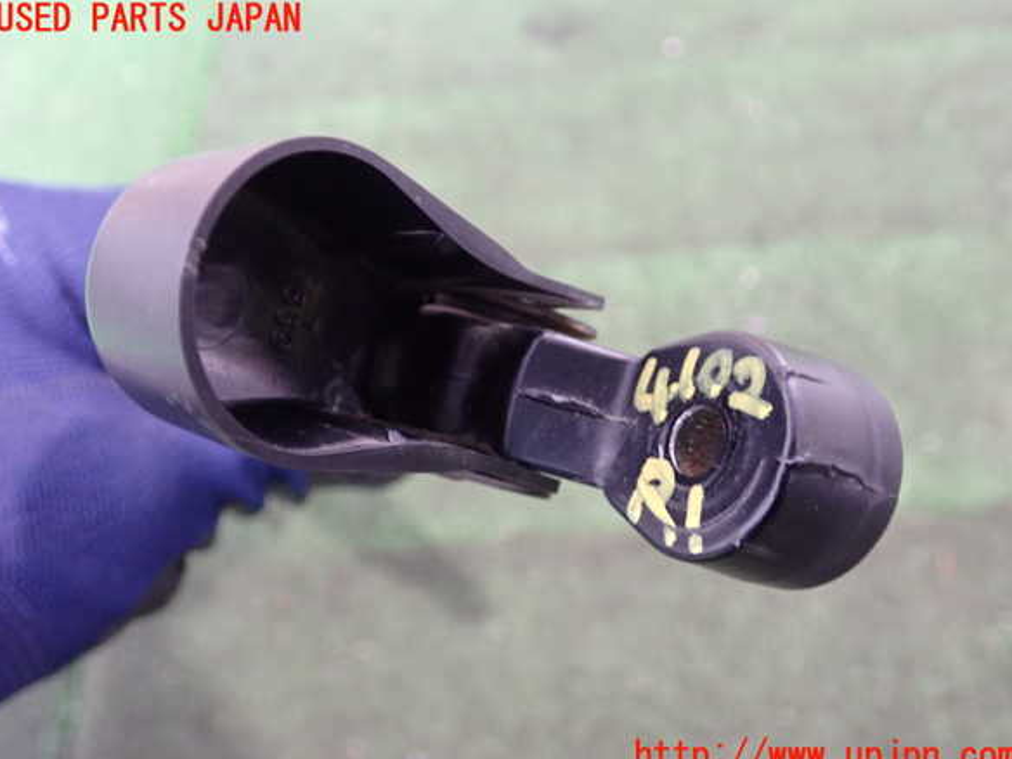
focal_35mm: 37
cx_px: 506
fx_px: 1082
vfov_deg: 38.7
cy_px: 388
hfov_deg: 50.1
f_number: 2.5
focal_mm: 6.37
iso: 800
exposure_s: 1/15
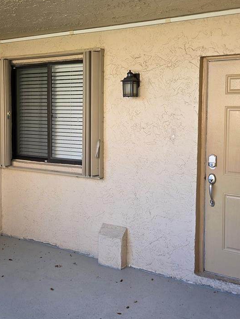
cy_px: 129
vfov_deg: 47.6
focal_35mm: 39
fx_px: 361
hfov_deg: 36.8
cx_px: 107
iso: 40
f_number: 1.8
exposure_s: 1/180
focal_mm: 5.4
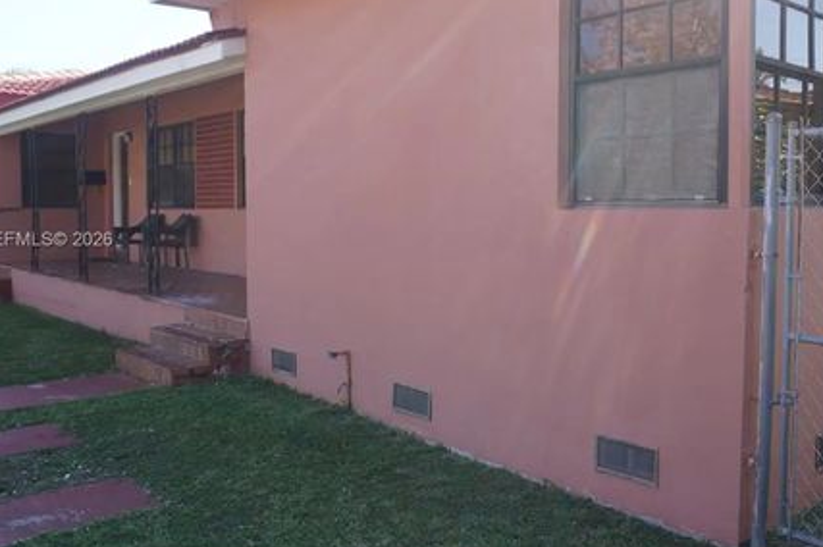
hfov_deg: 52.8
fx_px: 822
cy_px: 241
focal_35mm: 36
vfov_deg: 36.8
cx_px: 490
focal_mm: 16
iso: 100
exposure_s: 1/200
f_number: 4.5
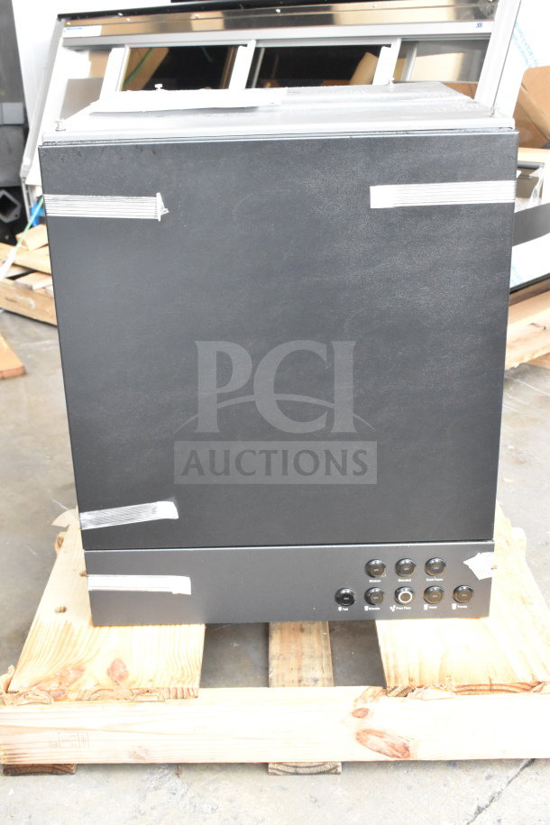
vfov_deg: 45.0
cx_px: 275
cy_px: 412
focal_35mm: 44
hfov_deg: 30.8
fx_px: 997
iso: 6400
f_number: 9
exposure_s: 1/320
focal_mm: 29
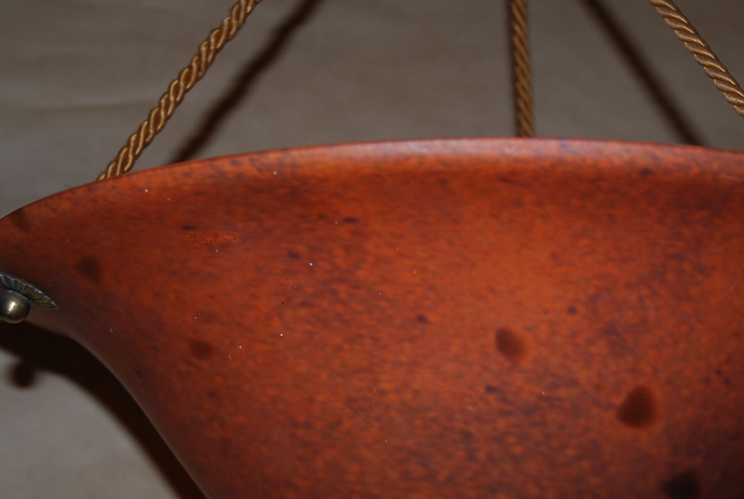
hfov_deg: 24.7
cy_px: 335
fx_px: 1698
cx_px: 450
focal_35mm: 82
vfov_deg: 16.7
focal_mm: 34
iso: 100
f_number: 4.2
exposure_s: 1/125
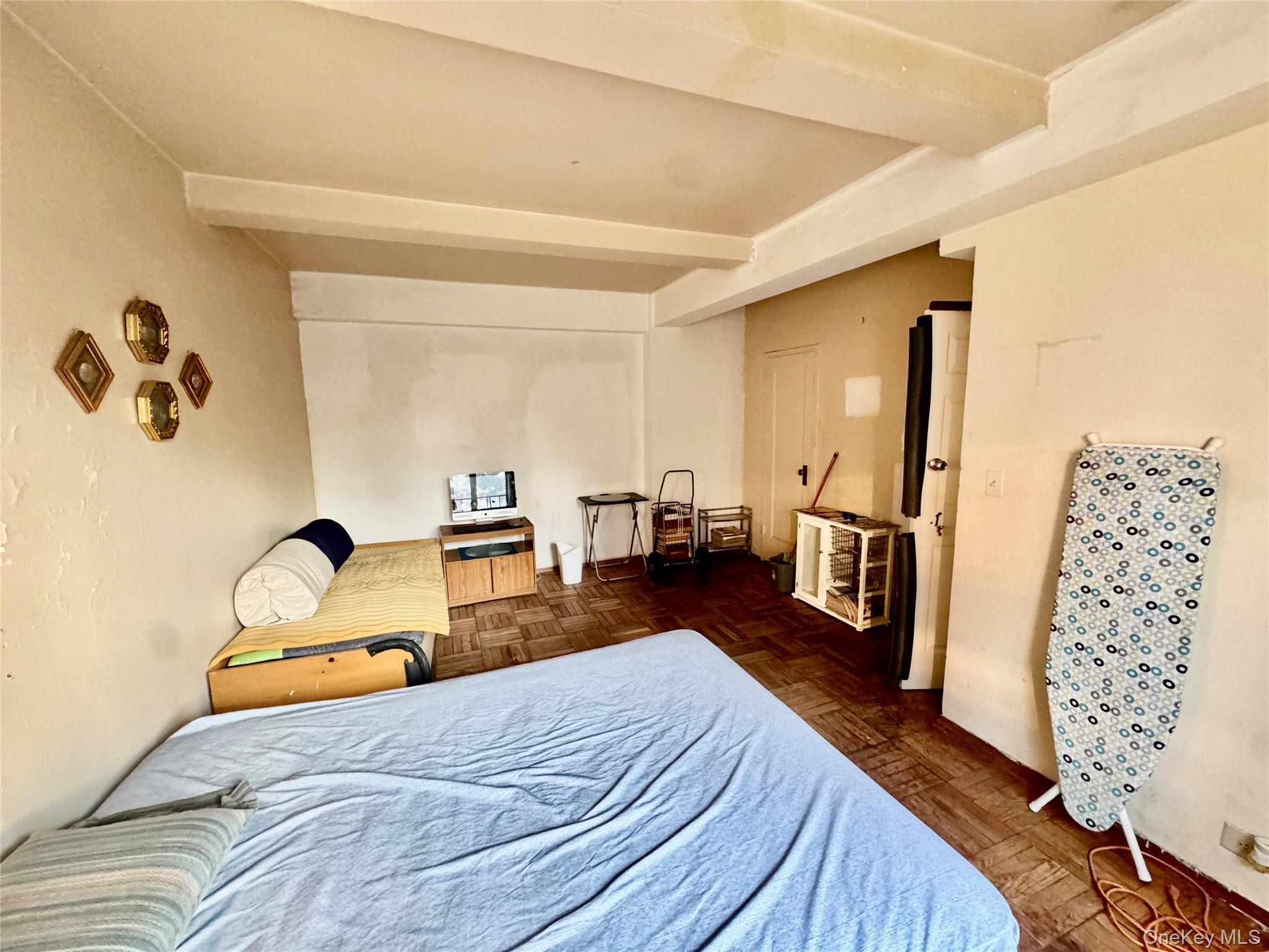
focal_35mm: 14
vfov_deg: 85.7
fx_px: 513
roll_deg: +1.0
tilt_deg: -8.8
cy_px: 476
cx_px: 634
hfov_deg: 102.1
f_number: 2.2
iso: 1000
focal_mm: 2.22
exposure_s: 1/60
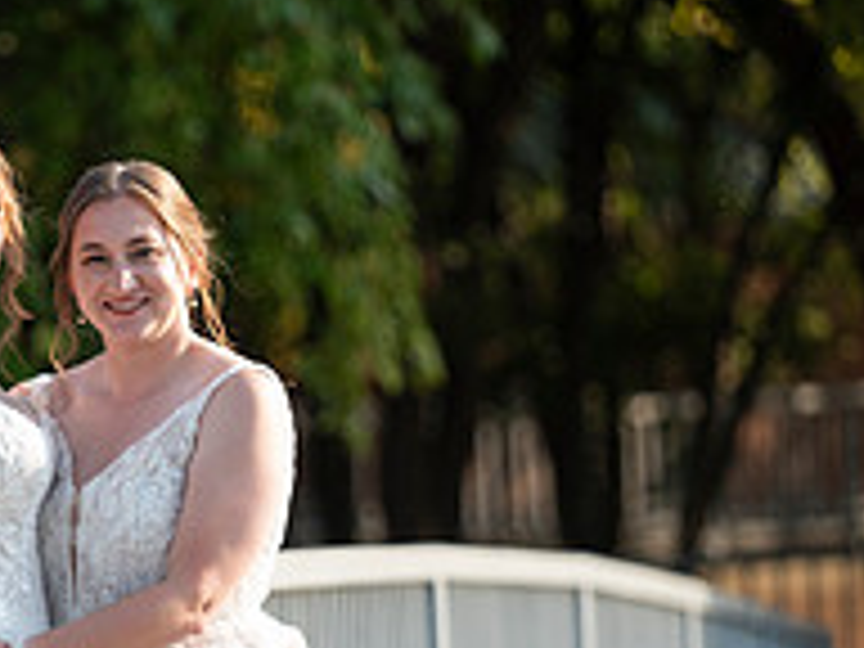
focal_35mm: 338
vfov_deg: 4.4
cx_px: 194
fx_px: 8436
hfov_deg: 5.9
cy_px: 544
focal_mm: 150
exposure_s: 1/800
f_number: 2.8
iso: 125
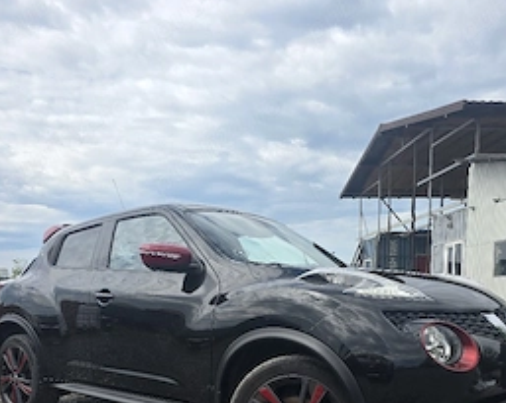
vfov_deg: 40.4
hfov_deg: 51.6
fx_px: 524
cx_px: 256
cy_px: 322
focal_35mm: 35
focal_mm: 6.3
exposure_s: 1/714
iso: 12
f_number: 1.7
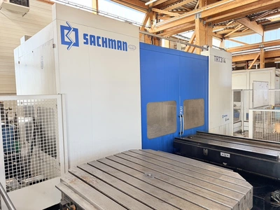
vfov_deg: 56.8
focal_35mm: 24
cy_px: 105
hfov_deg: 71.6
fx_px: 194
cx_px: 140
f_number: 1.78
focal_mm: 6.76
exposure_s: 1/243
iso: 100
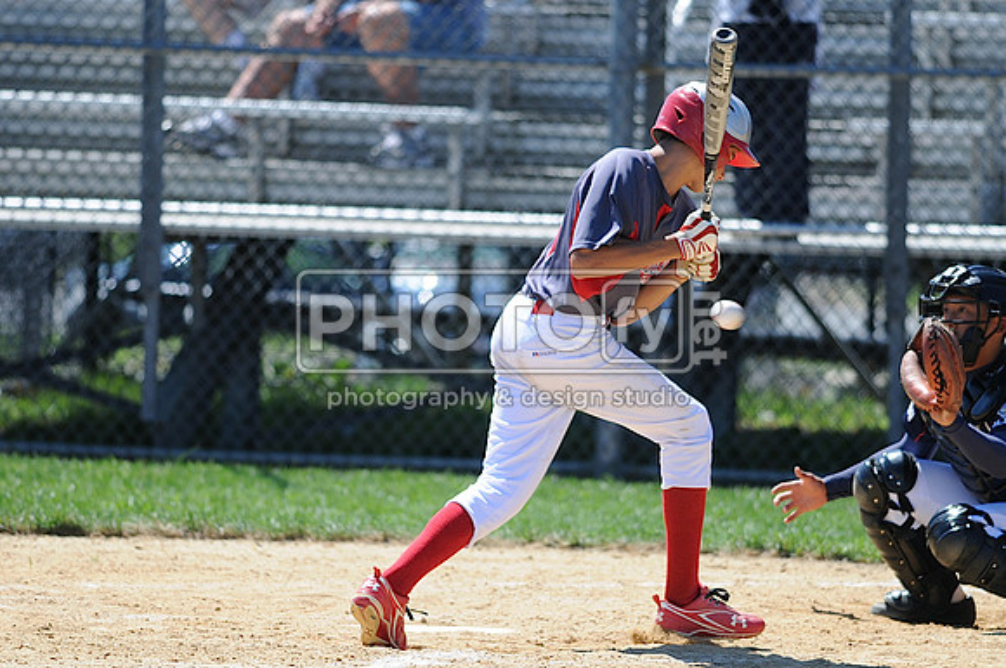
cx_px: 503
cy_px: 334
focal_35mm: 450
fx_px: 12557
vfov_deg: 3.0
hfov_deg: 4.6
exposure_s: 1/1000
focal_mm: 300
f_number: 4
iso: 200
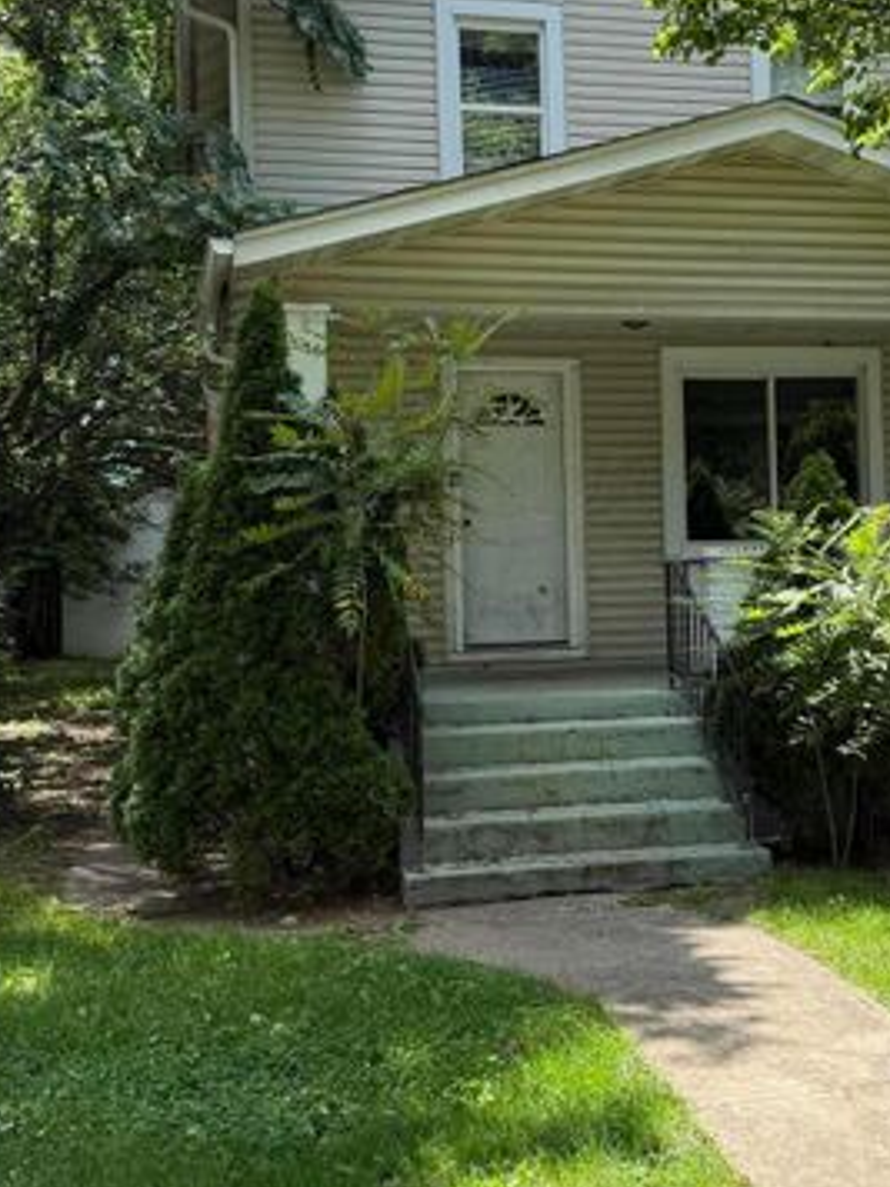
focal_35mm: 45
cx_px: 623
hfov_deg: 31.8
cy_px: 485
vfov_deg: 41.9
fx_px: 1543
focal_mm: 6.76
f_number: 1.78
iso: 100
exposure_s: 1/1091
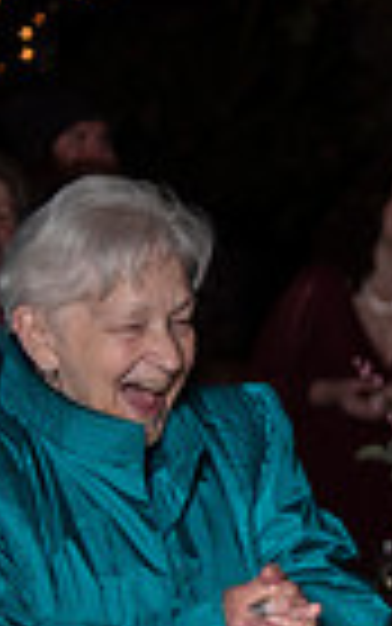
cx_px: 1185
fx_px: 3774
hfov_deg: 5.6
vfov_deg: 9.4
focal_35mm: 221
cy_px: 561
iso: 100
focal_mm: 52
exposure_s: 1/160
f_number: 2.8
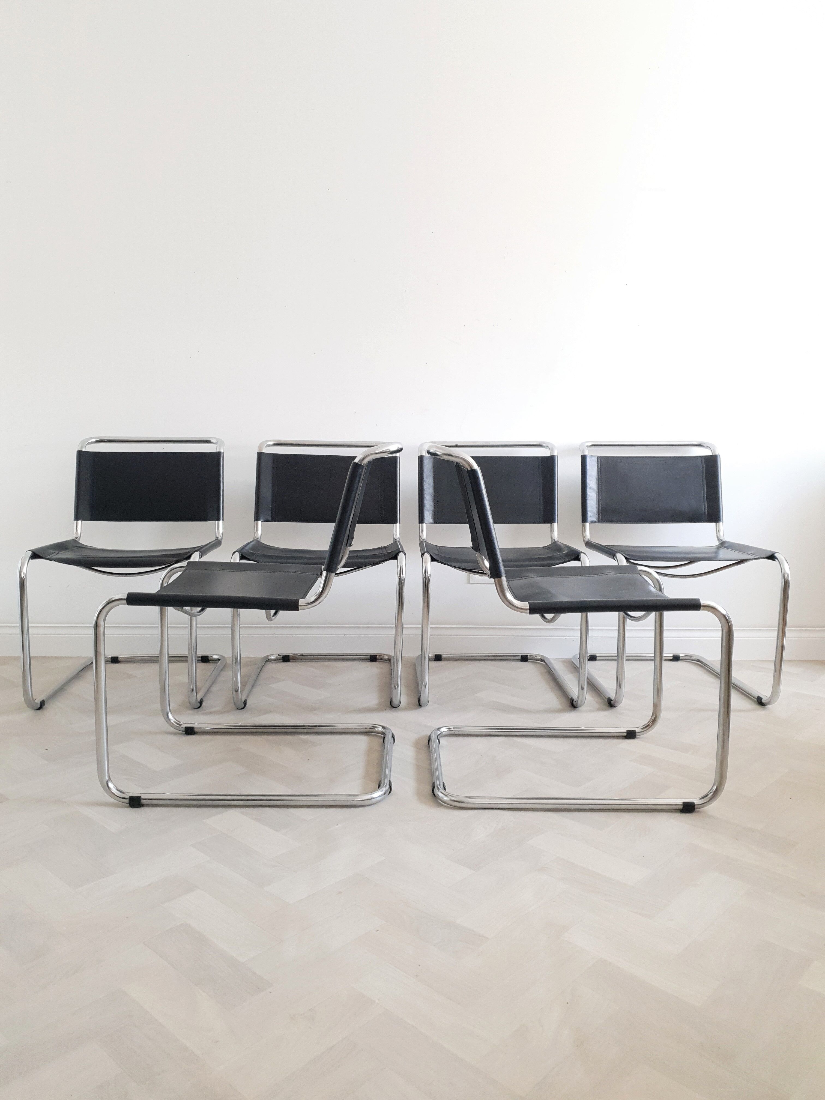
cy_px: 550
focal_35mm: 26
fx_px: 826
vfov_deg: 67.3
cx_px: 412
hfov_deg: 53.1
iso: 200
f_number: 1.5
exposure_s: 1/291
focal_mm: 4.3
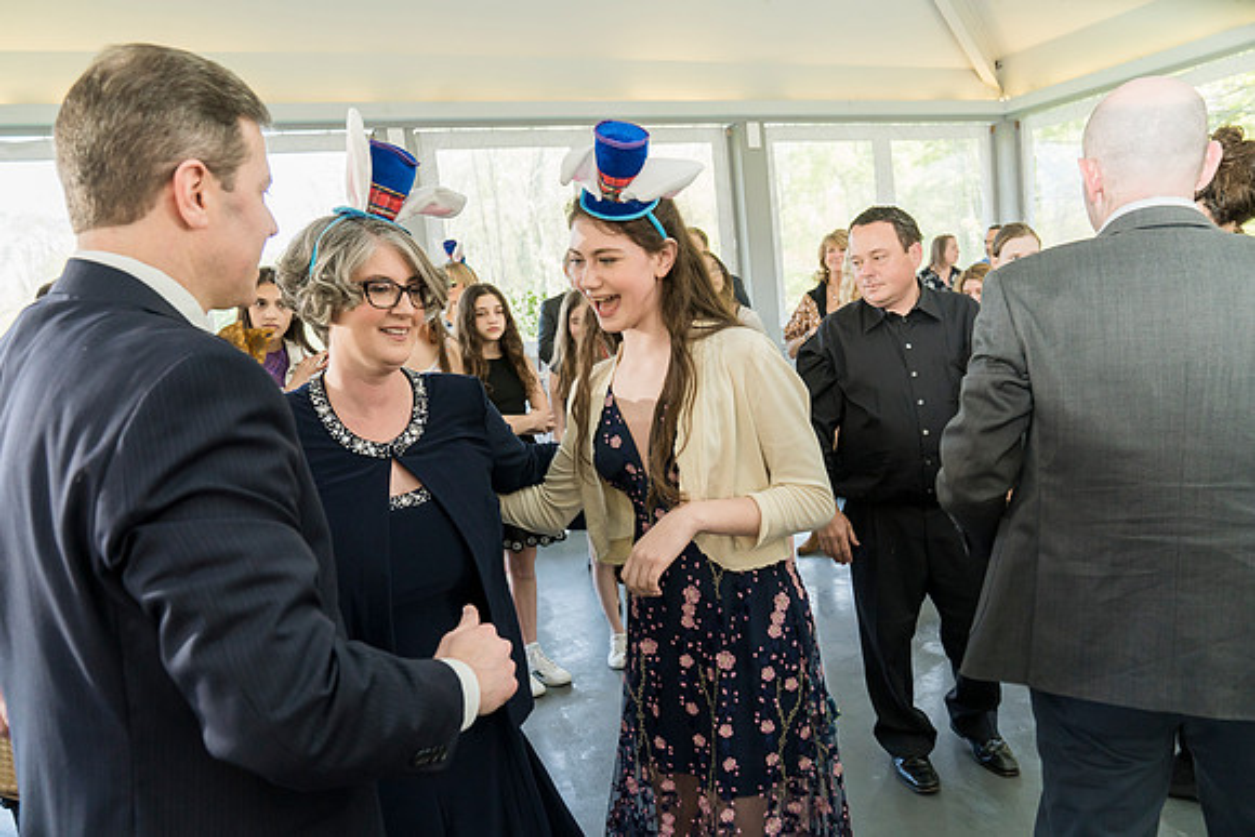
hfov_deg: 69.4
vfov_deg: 49.6
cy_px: 418
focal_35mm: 26
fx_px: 907
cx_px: 628
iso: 1250
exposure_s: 1/200
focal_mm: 26
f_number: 5
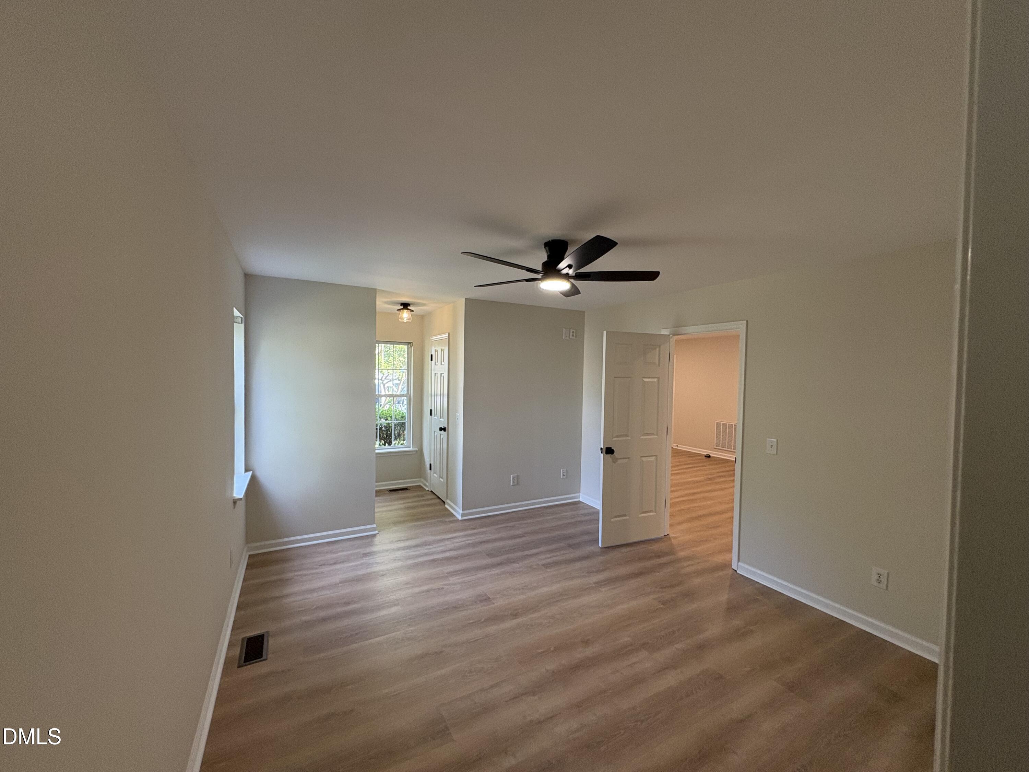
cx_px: 514
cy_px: 386
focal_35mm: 14
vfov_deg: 85.7
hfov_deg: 102.1
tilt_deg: -2.4
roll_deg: -0.3
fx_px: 416
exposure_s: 1/120
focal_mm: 2.22
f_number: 2.2
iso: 200
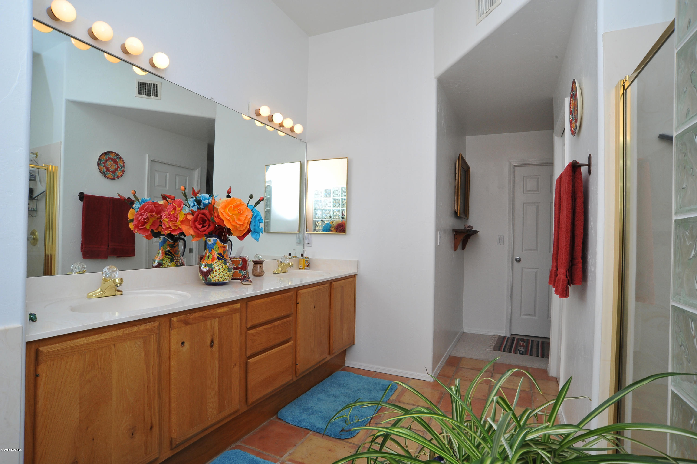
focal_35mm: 18
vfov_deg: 67.3
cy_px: 232
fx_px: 348
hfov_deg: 90.0
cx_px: 348
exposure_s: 1/160
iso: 1000
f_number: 16
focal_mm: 18
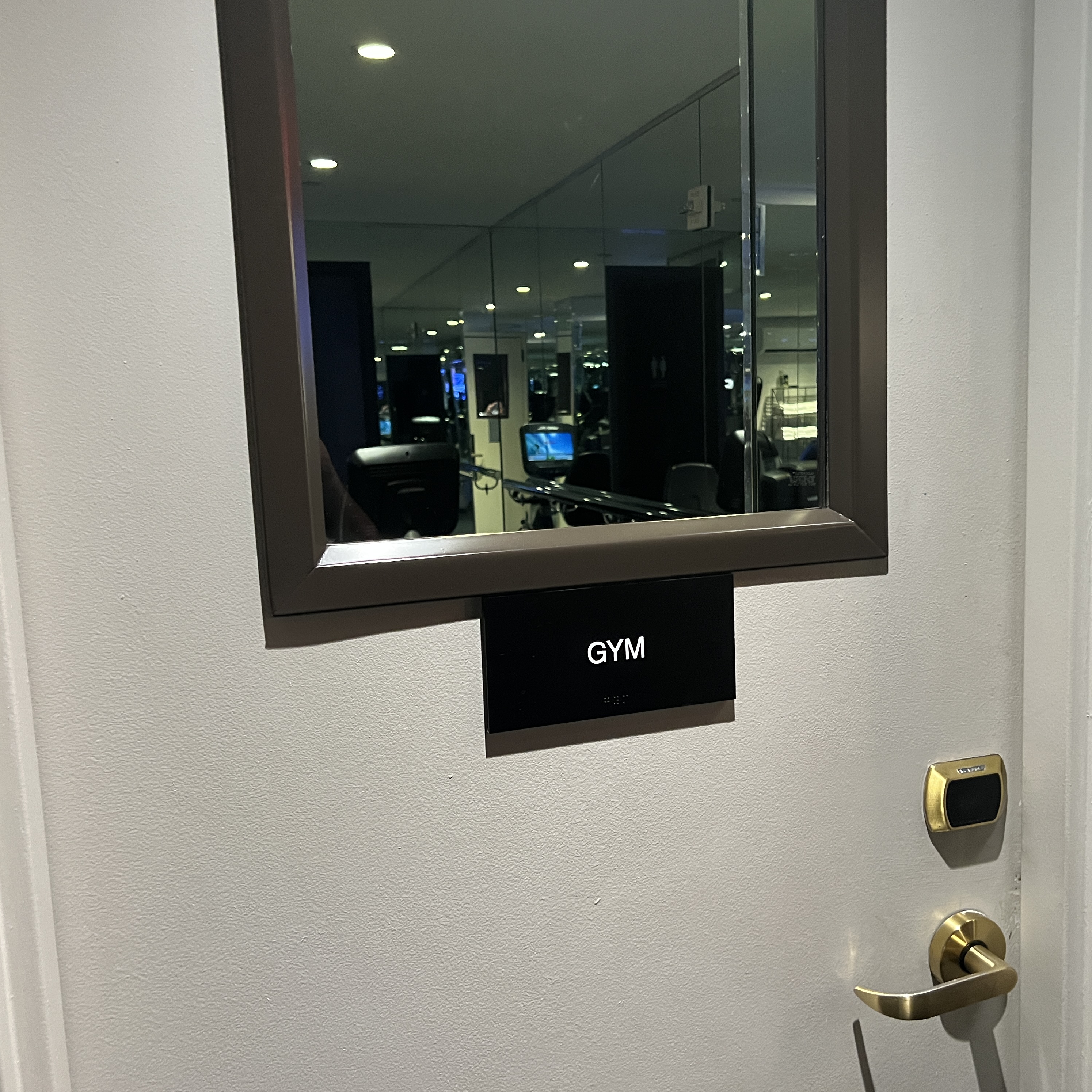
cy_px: 546
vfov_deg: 52.5
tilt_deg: -6.4
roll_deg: +1.5
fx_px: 1106
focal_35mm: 31
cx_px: 607
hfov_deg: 52.4
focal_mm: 5.7
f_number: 1.5
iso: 500
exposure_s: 1/40
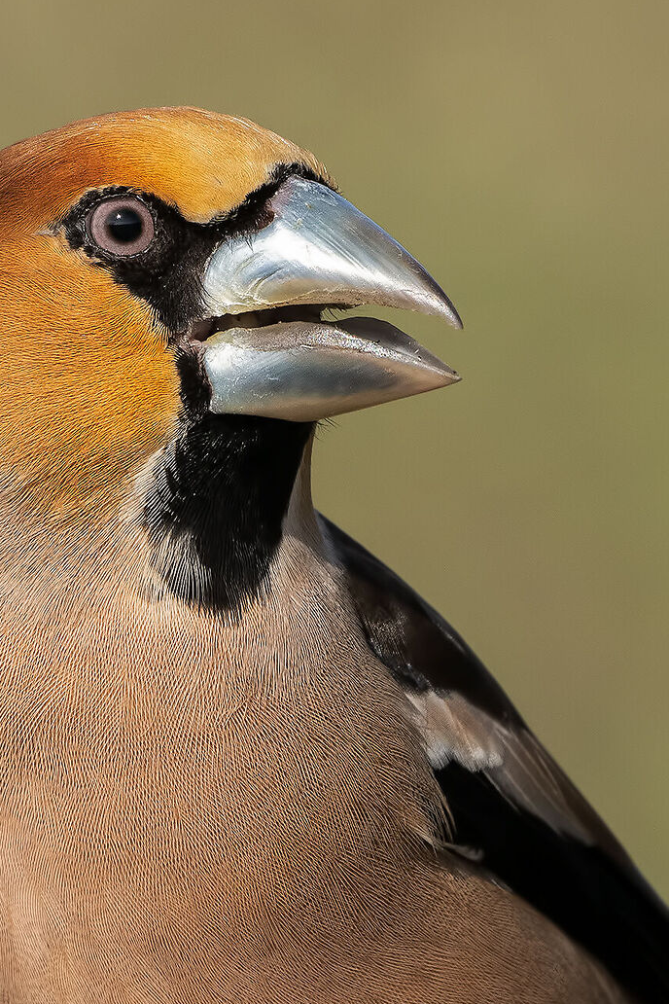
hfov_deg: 1.5
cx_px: 381
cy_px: 767
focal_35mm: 930
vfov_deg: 2.2
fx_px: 25922
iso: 200
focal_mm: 400
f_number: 9
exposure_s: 1/500
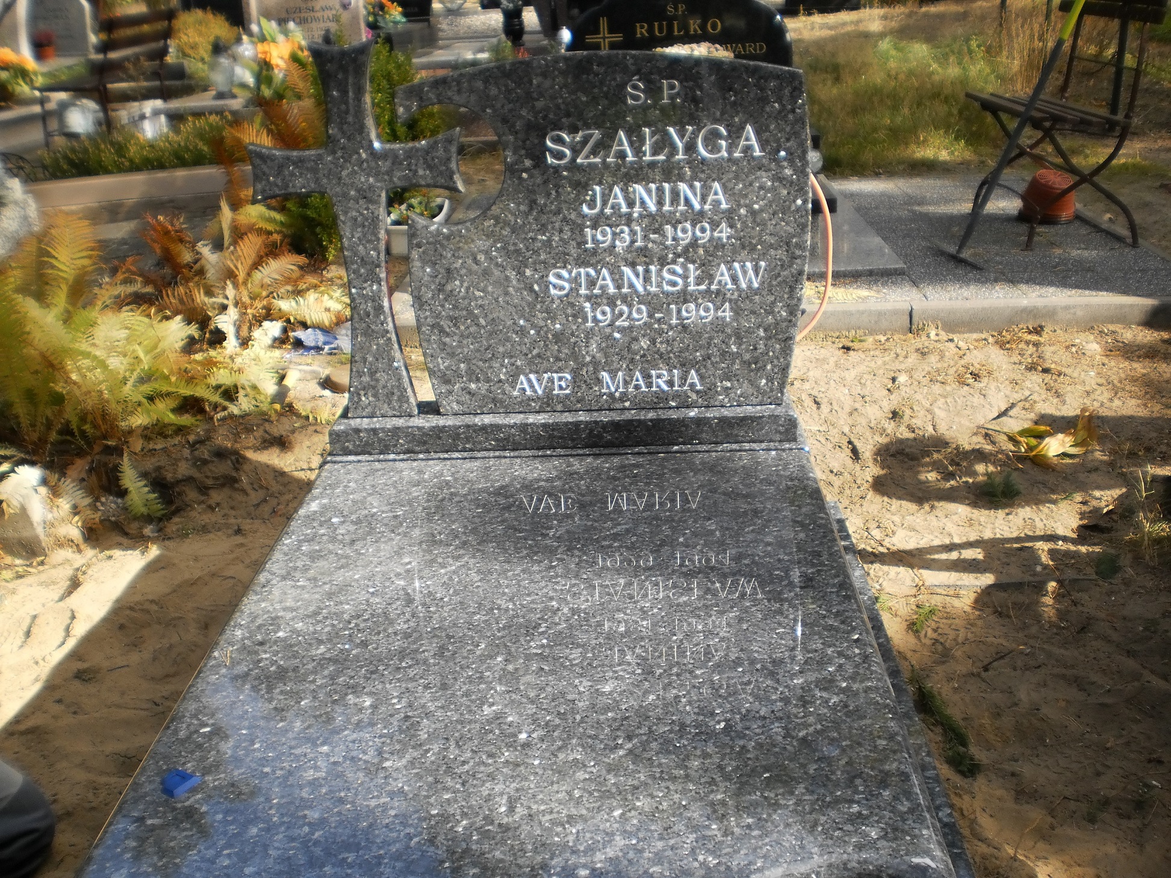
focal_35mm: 36
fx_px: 1218
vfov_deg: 39.7
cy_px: 439
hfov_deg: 51.4
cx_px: 586
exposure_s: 1/400
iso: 100
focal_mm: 6.3
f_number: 3.1
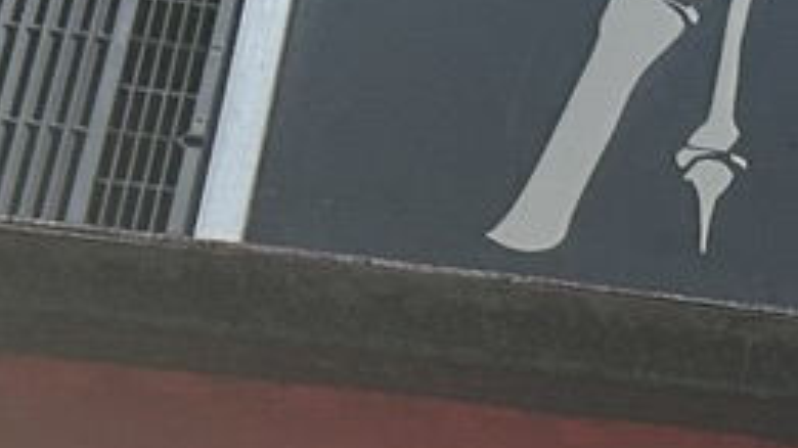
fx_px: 4611
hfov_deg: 9.4
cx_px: 1489
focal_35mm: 218
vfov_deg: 5.0
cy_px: 1838
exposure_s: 1/438
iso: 50
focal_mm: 5.7
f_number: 1.5
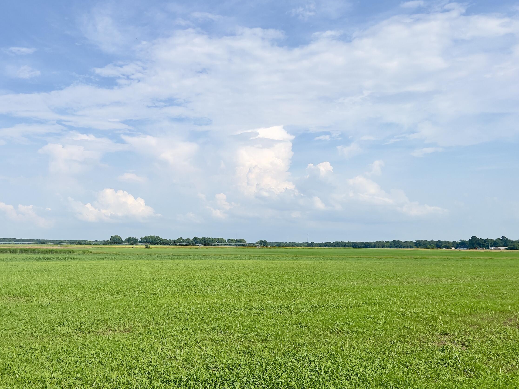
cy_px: 254
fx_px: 525
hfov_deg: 51.8
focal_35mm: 35
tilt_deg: -1.1
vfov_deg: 40.3
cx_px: 178
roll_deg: -0.2
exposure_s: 1/5882
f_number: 1.5
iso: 50
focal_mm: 5.7
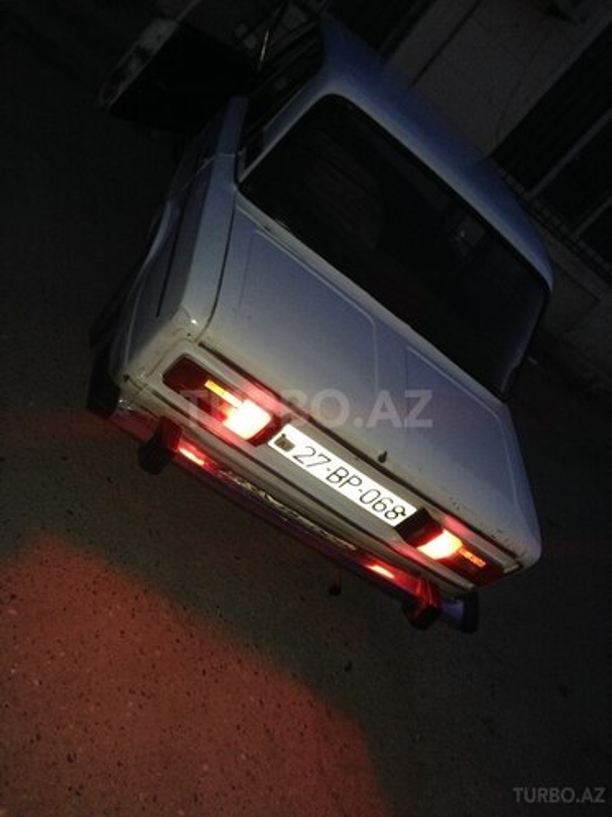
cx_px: 306
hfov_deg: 42.9
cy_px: 408
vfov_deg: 55.4
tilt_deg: -22.4
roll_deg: -43.0
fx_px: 778
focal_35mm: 33
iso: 160
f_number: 2.4
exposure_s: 1/16
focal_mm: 4.12
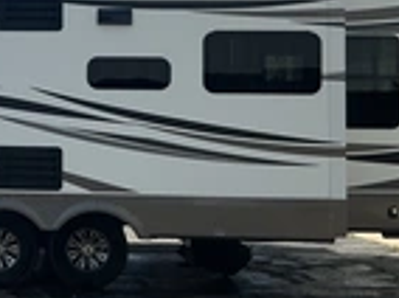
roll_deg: -1.2
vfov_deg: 18.5
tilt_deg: +0.8
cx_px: -65
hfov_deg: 23.0
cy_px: 70
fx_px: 909
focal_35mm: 79
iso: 25
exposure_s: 1/2058
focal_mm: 3
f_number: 1.8
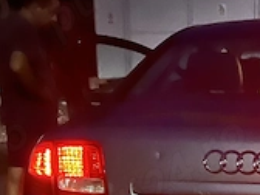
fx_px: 699
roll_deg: -0.1
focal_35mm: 93
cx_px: 254
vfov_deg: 15.5
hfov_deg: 20.5
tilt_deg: -17.0
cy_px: 214
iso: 2000
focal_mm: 5.1
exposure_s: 1/9
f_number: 1.6
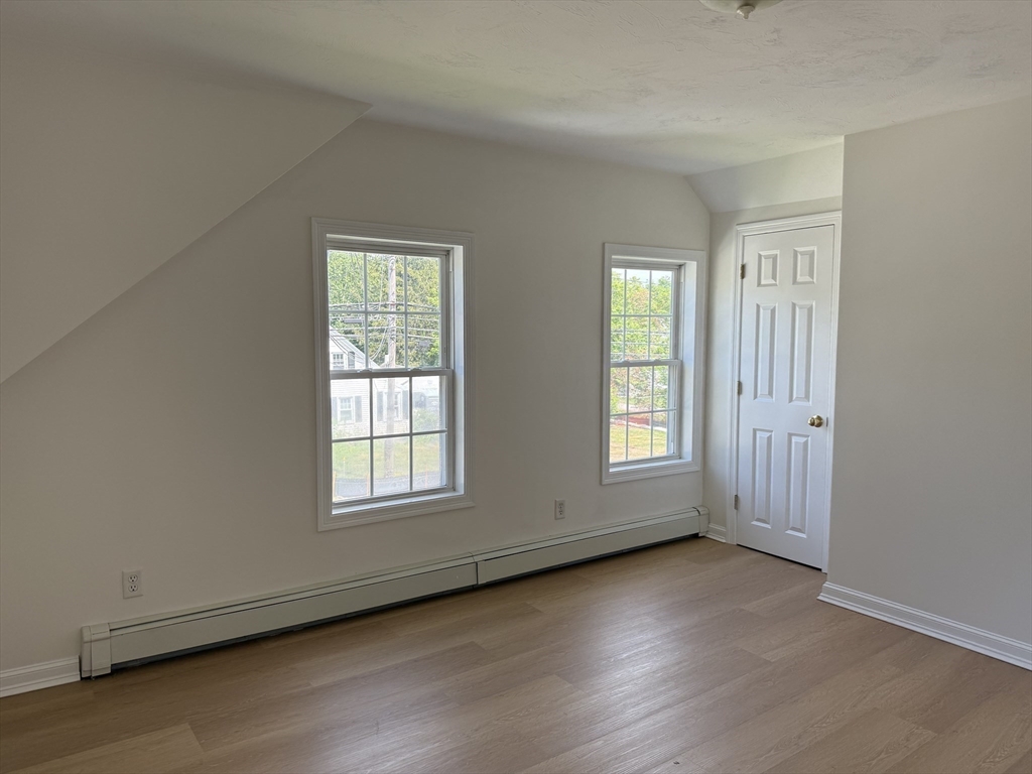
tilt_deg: -2.5
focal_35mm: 24
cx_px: 516
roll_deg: -0.4
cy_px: 387
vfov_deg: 56.8
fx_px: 716
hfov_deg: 71.6
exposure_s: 1/353
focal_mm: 6.76
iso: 100
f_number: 1.78
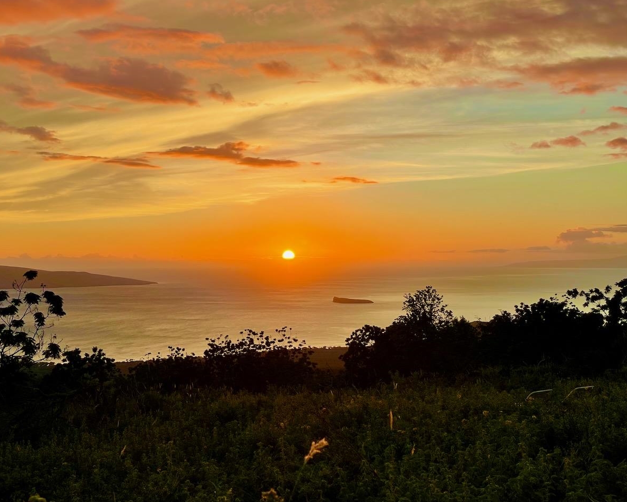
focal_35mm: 55
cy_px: 250
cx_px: 295
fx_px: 1021
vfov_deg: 27.6
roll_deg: +0.5
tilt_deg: +0.5
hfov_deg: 34.1
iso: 25
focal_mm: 6
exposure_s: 1/600
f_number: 2
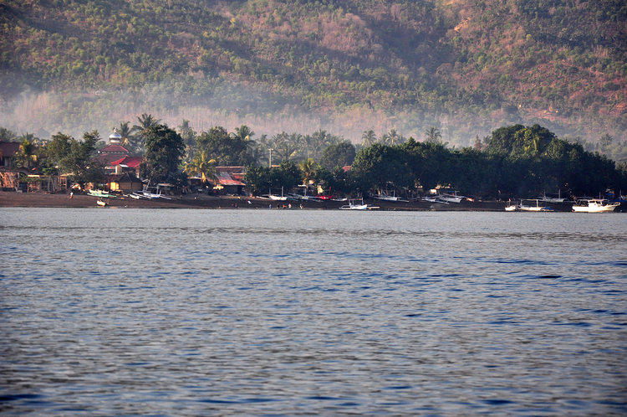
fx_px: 2740
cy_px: 208
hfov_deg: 13.1
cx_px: 314
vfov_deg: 8.7
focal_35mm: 158
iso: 200
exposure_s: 1/500
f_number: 8
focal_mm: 105
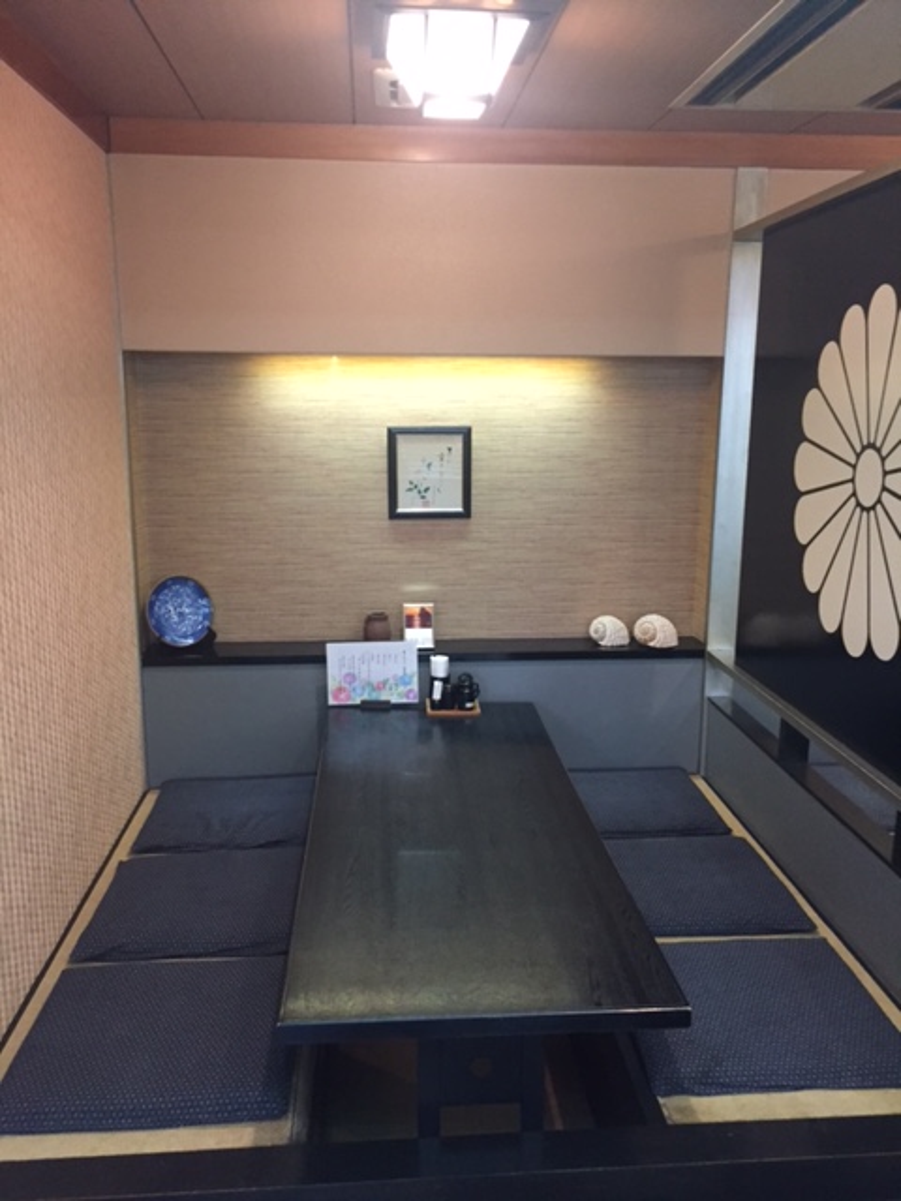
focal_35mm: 29
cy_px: 600
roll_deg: -0.7
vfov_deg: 61.7
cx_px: 450
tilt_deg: -11.9
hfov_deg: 48.2
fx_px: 1006
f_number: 2.2
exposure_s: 1/30
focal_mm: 4.15
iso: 250
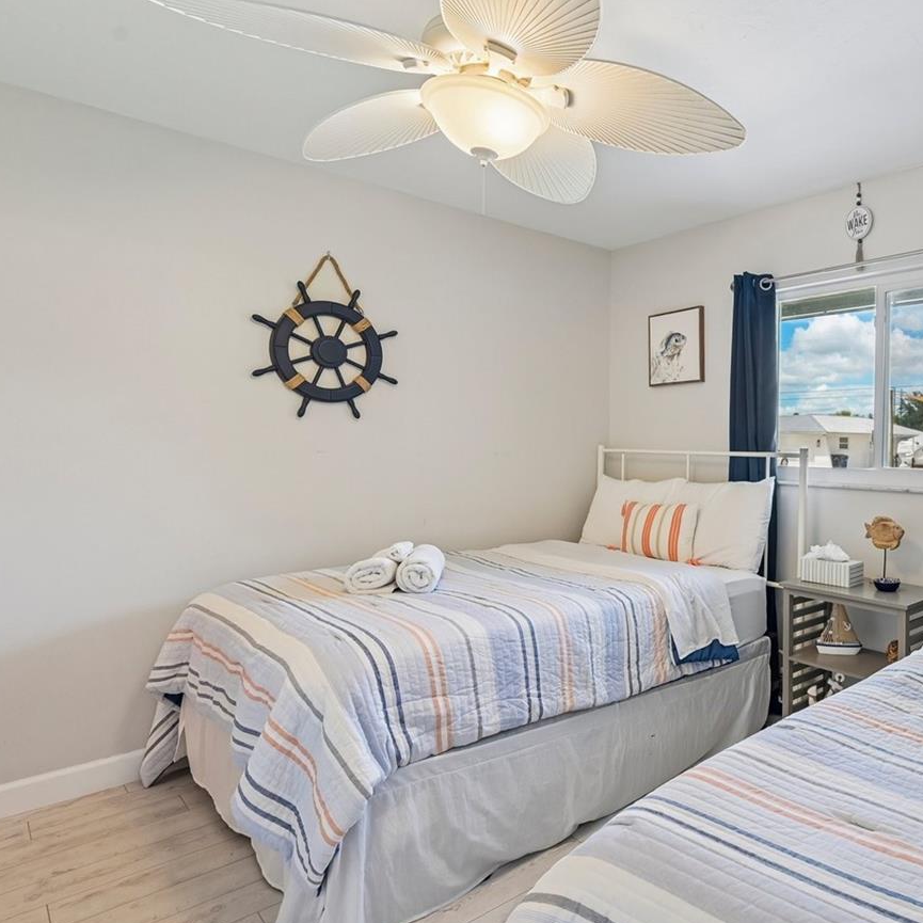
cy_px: 447
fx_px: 664
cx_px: 722
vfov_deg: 69.6
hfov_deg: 64.2
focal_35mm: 22
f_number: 8
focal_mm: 14
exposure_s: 1/50
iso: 400
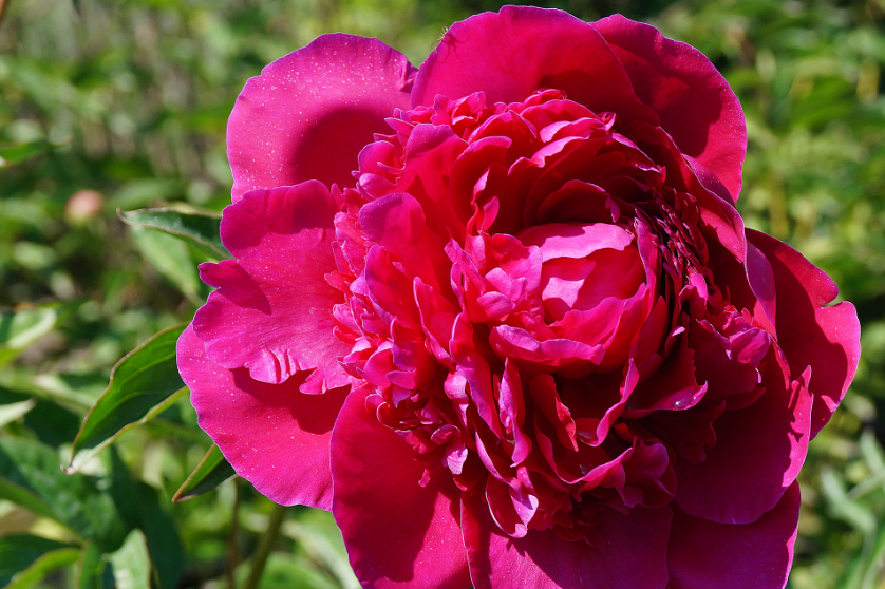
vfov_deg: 14.1
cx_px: 603
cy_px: 341
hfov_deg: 21.0
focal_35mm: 97
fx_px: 2377
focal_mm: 45
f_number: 9
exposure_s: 1/125
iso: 100
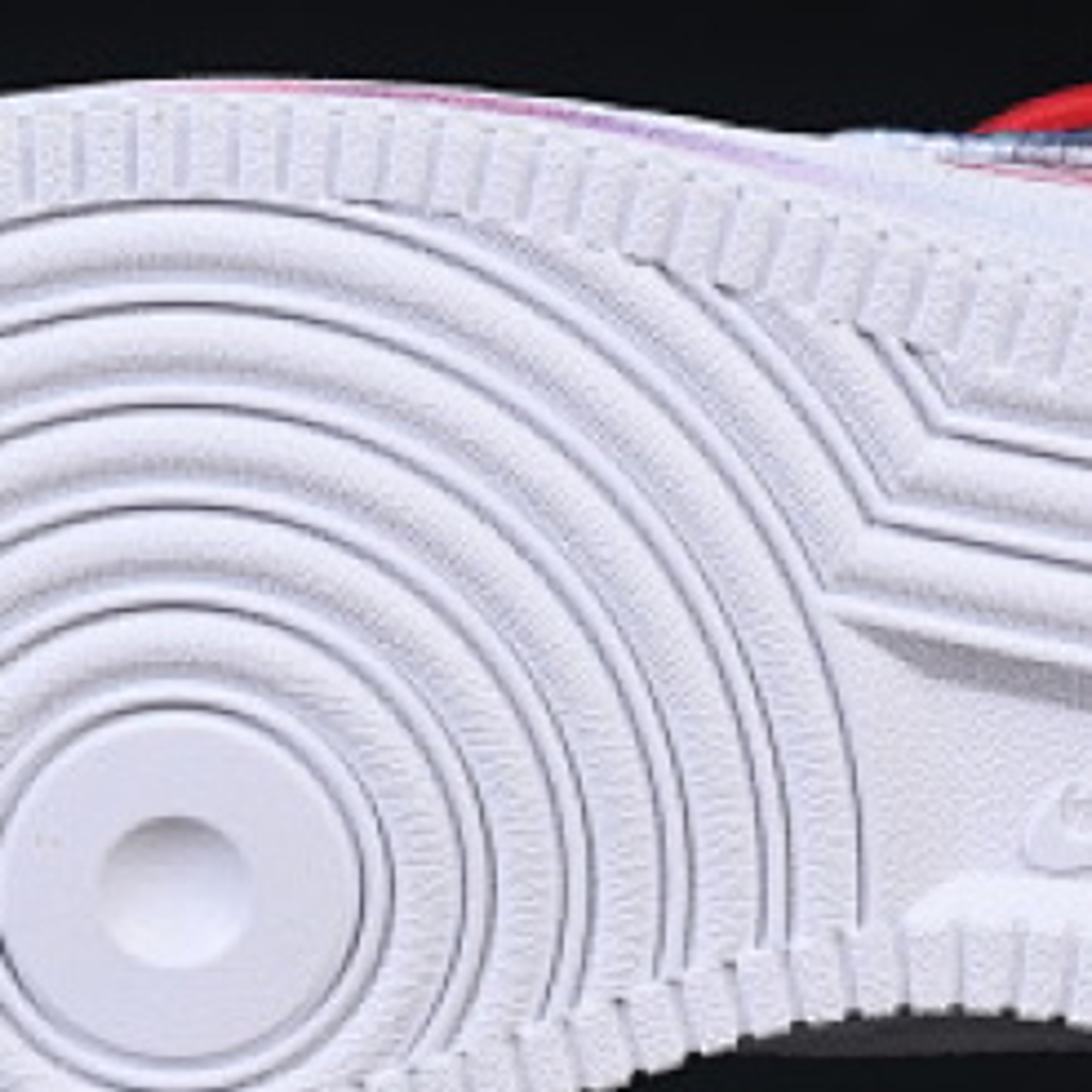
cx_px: 737
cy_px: 209
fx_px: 9993
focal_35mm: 280
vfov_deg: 6.2
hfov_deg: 6.3
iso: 160
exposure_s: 1/100
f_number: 8
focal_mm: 50
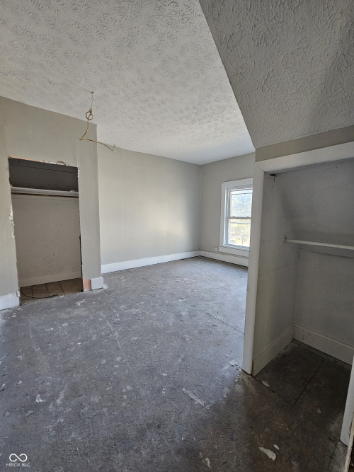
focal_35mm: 13
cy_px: 236
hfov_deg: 89.9
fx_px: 177
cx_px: 177
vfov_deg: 106.2
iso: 250
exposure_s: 1/60
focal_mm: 2.2
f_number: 2.2
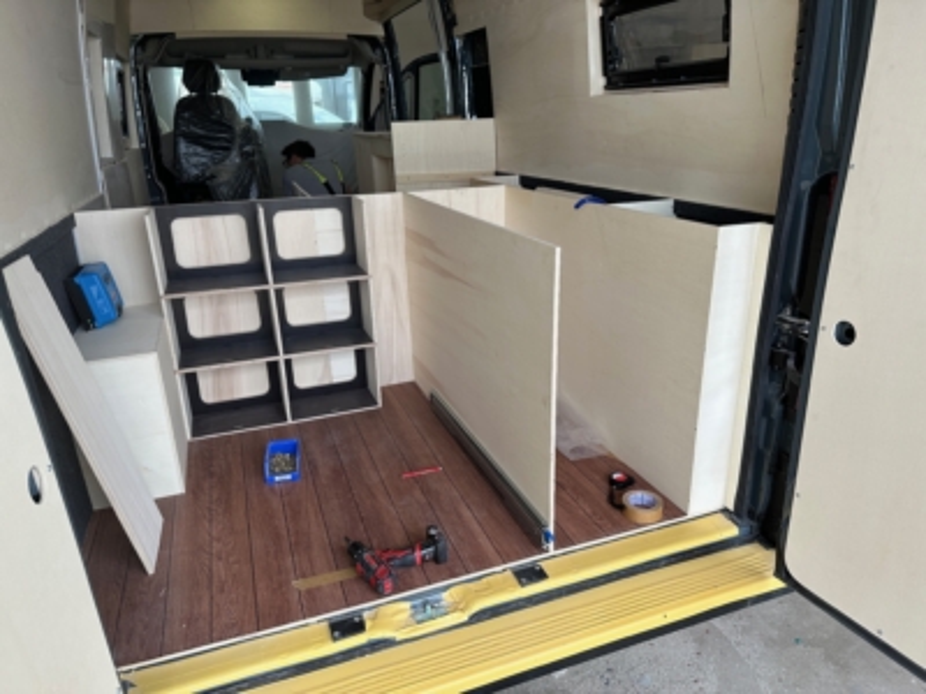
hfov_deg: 71.6
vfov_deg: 56.8
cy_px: 347
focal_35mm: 24
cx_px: 463
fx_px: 642
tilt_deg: -21.0
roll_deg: +0.2
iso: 80
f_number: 1.78
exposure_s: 1/549
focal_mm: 6.86
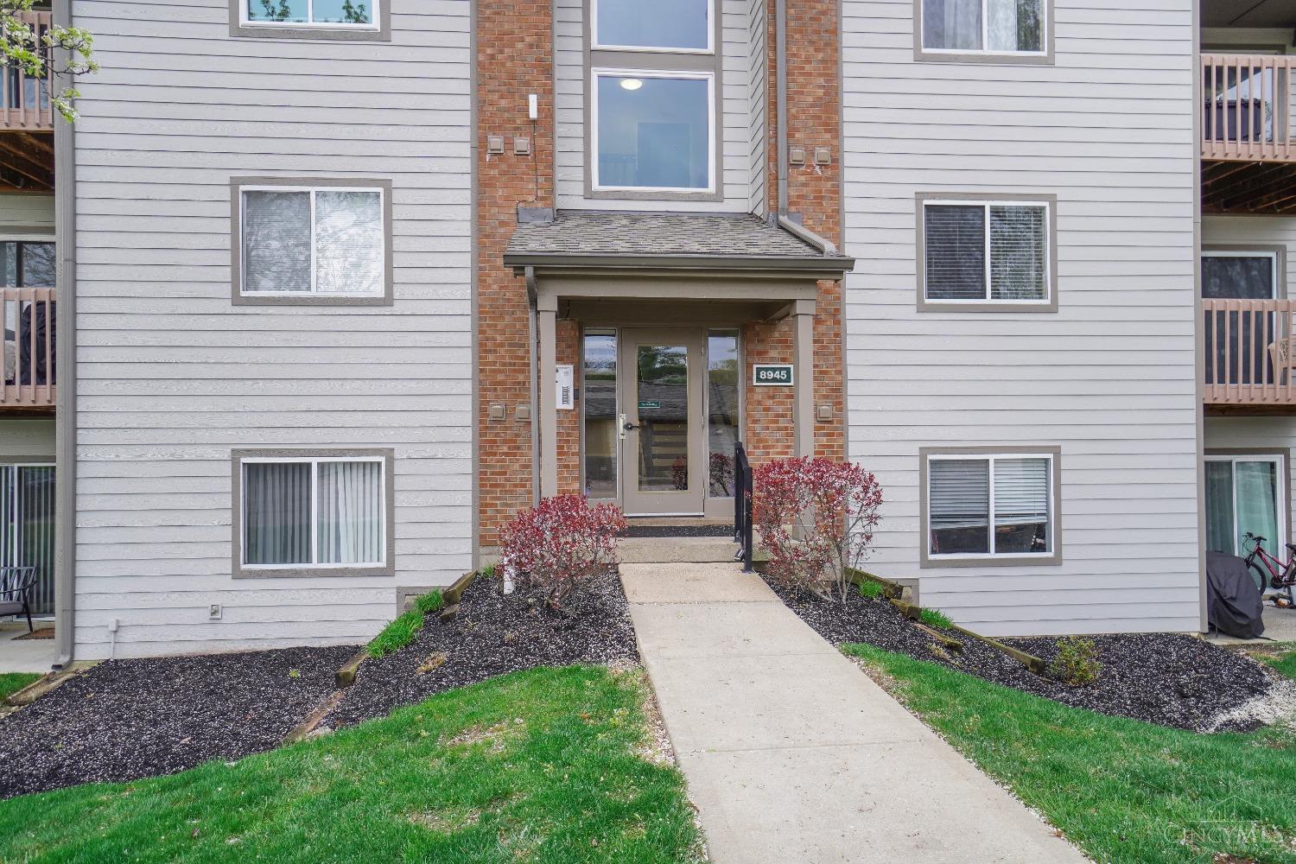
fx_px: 810
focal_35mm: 22
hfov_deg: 77.3
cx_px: 648
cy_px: 432
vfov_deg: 56.1
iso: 100
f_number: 5.6
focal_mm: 15
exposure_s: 1/60
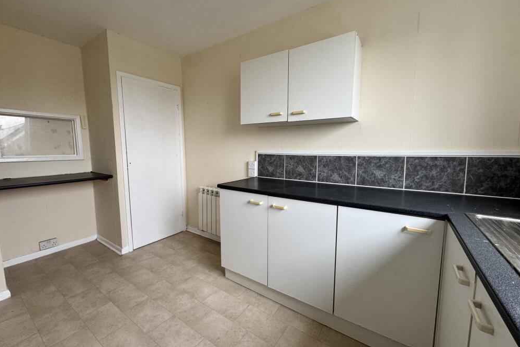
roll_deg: +0.1
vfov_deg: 77.3
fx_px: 217
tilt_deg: -5.9
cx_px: 258
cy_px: 171
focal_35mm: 15
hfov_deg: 100.4
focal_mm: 2.22
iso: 160
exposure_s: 1/99
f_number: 2.2
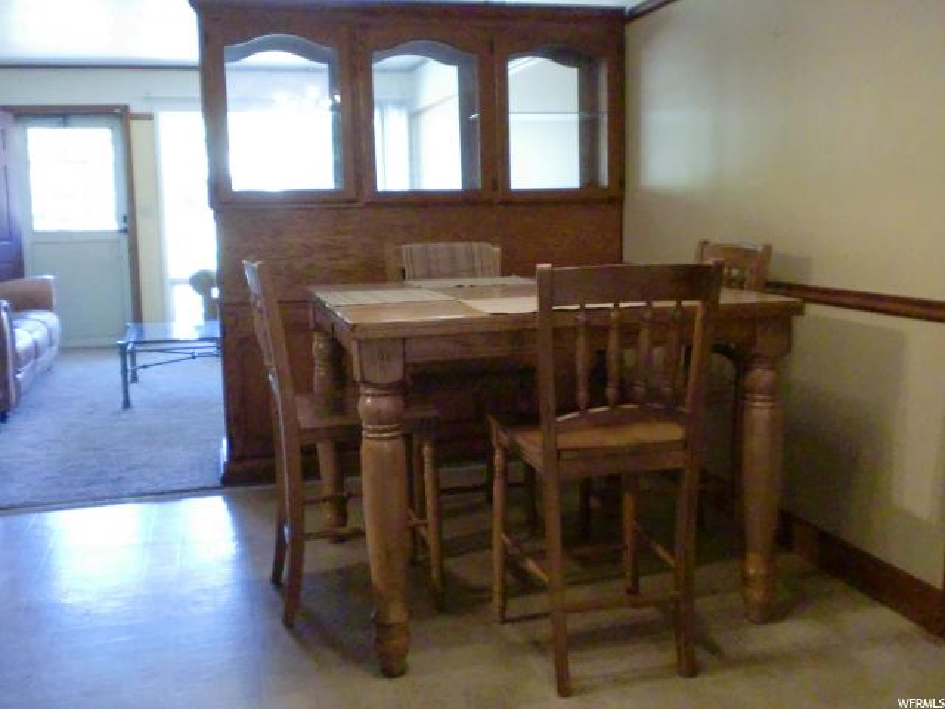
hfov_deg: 52.6
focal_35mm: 35
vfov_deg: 40.7
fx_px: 955
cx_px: 472
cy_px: 354
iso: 1250
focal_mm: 6.3
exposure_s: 1/125
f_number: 3.1
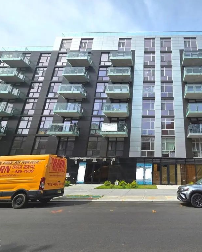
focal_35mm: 17
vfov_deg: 89.6
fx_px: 127
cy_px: 126
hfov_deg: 71.6
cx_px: 152
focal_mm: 2.2
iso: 50
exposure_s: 1/2500
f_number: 2.2
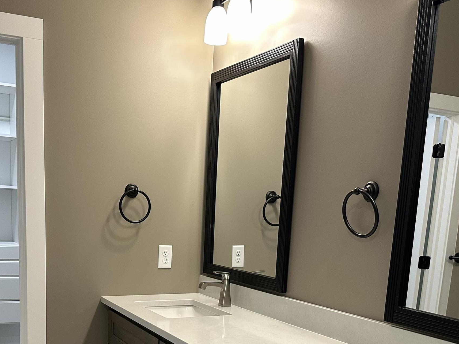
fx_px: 570
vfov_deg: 32.1
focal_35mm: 43
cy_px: 305
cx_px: 190
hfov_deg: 43.7
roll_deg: -2.5
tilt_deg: -9.7
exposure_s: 1/120
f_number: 1.78
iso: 200
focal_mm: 6.86
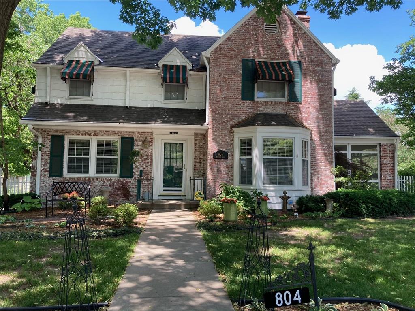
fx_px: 336
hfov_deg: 63.4
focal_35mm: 28
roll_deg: -0.7
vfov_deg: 49.7
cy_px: 156
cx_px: 208
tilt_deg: +5.8
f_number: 1.8
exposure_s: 1/166
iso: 20
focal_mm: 3.99
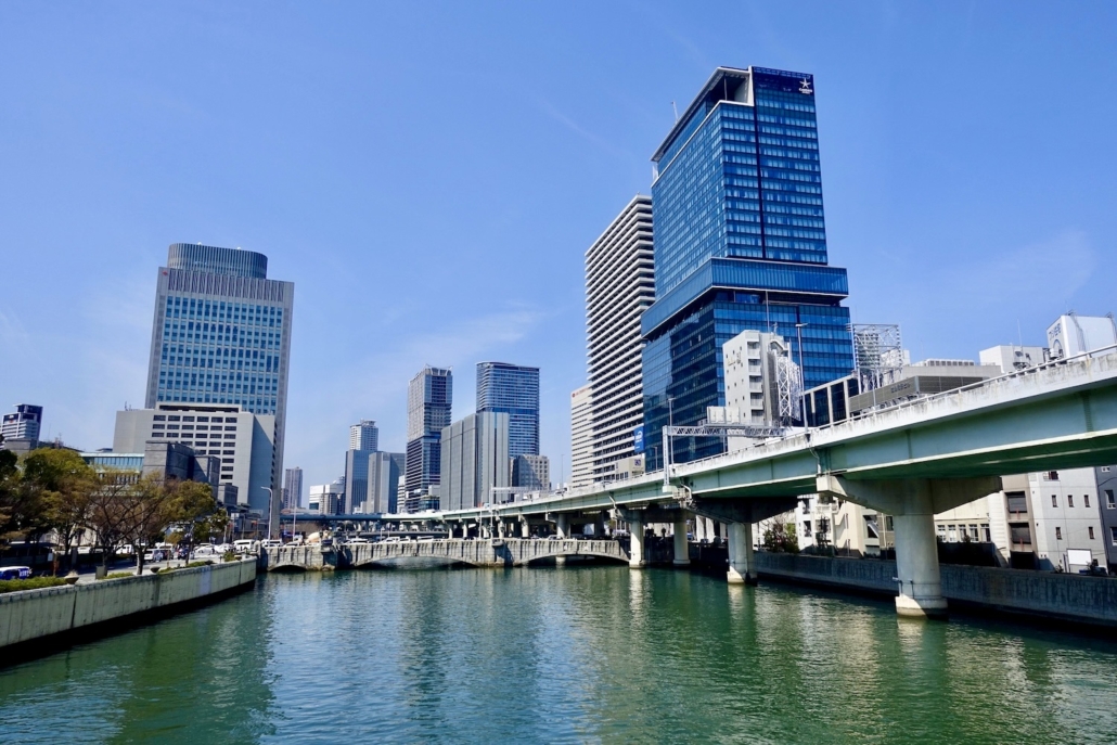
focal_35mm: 24
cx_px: 558
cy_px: 372
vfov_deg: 53.1
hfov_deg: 73.7
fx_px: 745
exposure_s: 1/500
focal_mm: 8.8
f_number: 5.6
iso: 125
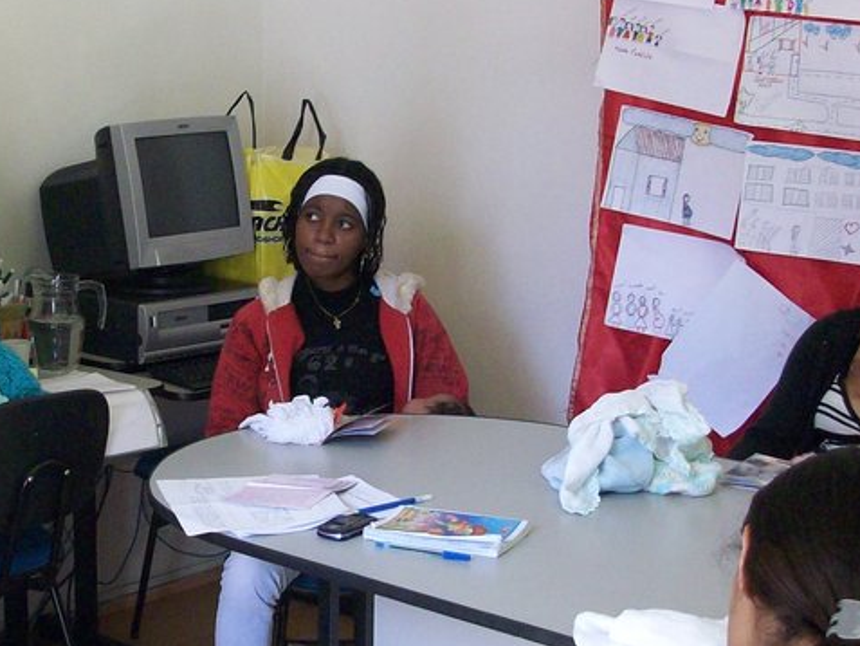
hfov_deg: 26.5
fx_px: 1814
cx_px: 283
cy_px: 276
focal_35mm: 73
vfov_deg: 20.2
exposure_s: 1/72.9
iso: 160
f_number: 2.8
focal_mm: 5.7
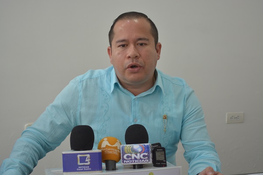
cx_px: 132
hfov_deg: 28.1
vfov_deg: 18.9
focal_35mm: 72
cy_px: 88
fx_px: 526
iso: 400
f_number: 5.6
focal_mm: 48
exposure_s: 1/80
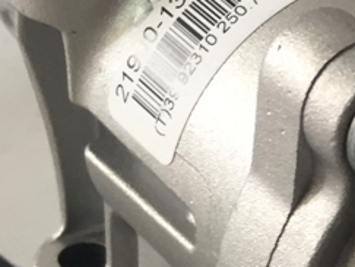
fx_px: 1253
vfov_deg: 11.9
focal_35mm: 122
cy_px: 343
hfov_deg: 15.2
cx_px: 497
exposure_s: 1/33
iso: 80
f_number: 2.2
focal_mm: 4.15
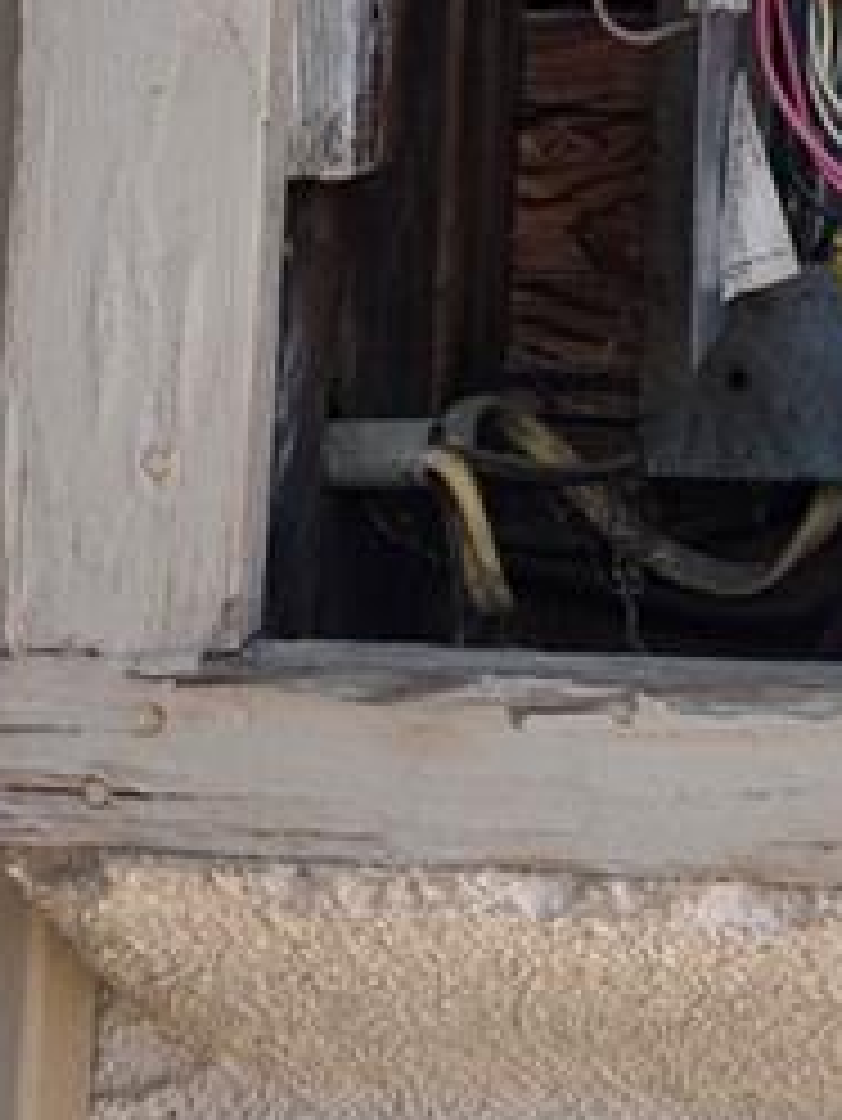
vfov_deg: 23.8
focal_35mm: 71
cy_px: -378
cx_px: 1040
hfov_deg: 19.4
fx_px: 2301
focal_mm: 6.3
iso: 80
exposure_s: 1/2043
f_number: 1.7
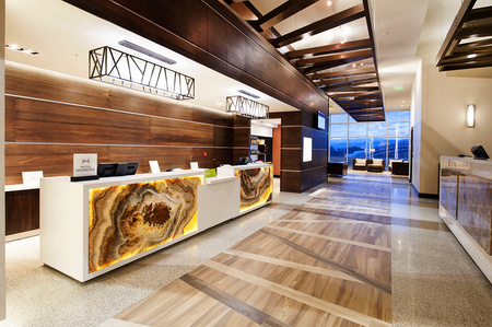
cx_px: 246
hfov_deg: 87.0
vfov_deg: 64.4
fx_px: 259
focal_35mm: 19
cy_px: 164
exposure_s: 1.3
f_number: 8
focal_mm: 19
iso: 200
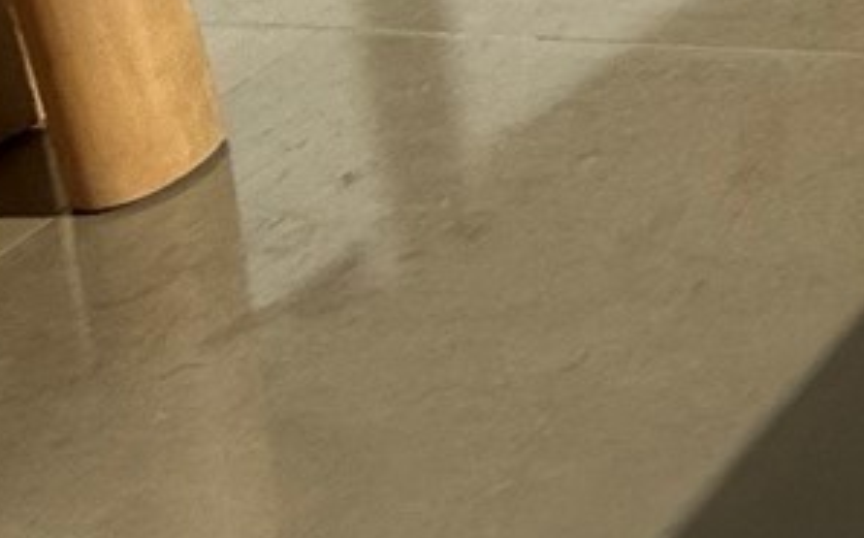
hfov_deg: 13.8
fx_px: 1882
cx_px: 2237
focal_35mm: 80
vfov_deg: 10.6
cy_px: -1128
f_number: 2.2
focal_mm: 2.22
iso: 50
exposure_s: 1/1211
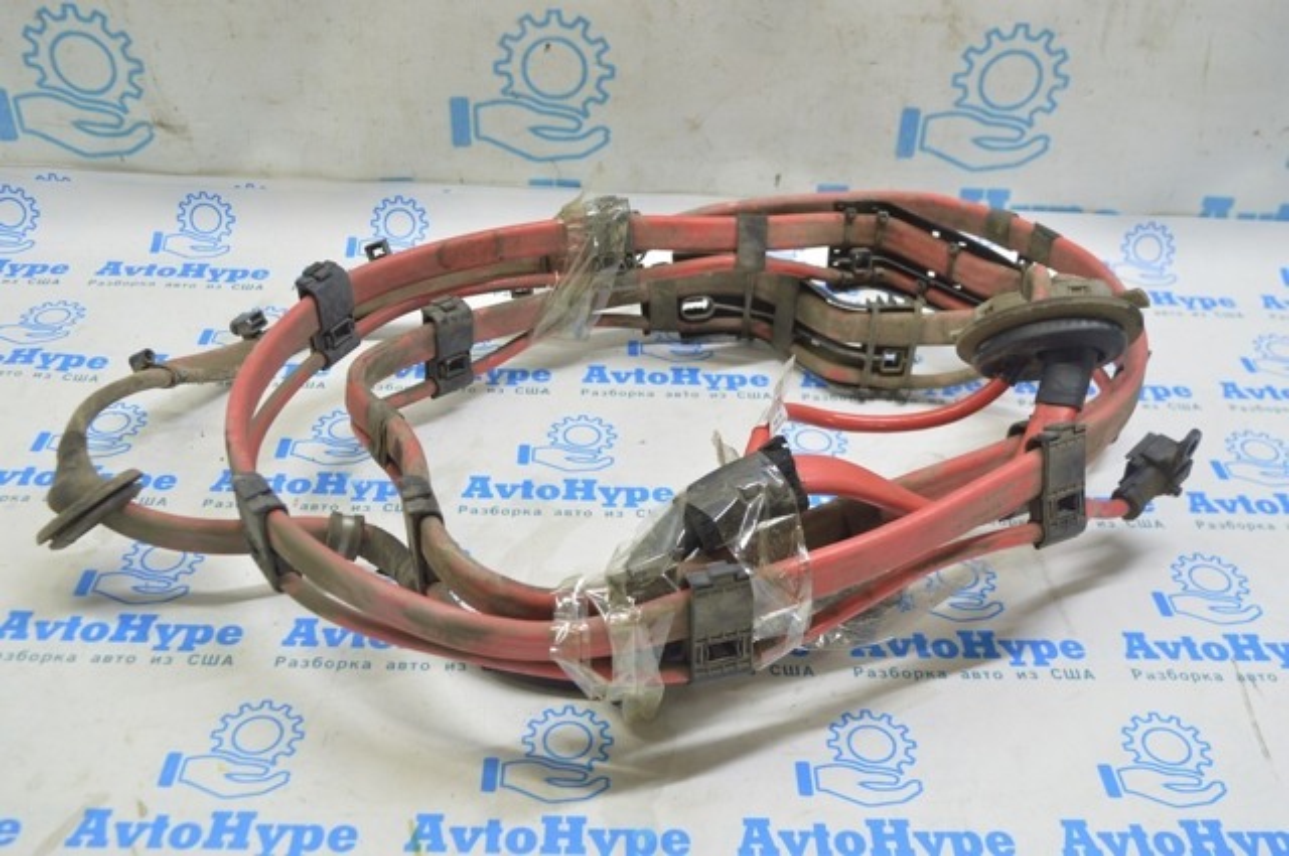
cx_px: 644
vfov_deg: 36.8
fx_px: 1287
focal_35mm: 36
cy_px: 428
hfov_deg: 53.2
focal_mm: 24
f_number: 5.6
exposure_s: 1/20
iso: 400
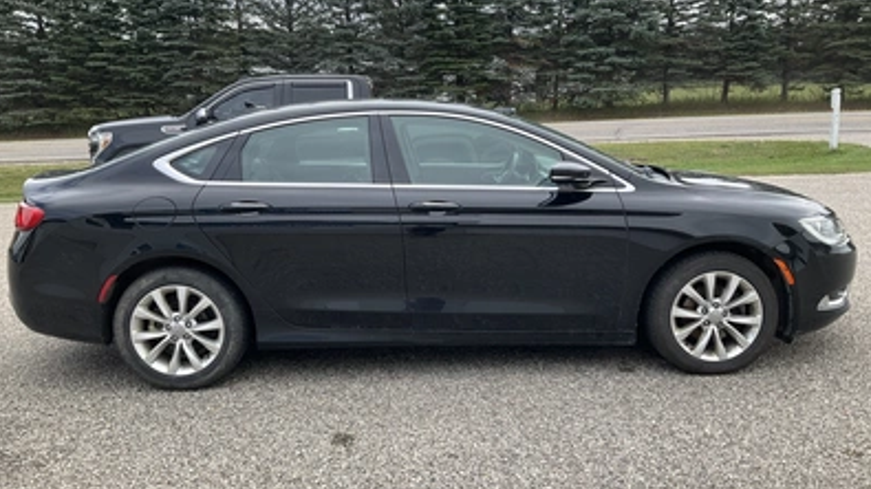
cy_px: 240
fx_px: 739
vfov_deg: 36.7
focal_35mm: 32
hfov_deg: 61.0
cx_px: 437
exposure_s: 1/613
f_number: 1.8
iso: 25
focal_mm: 3
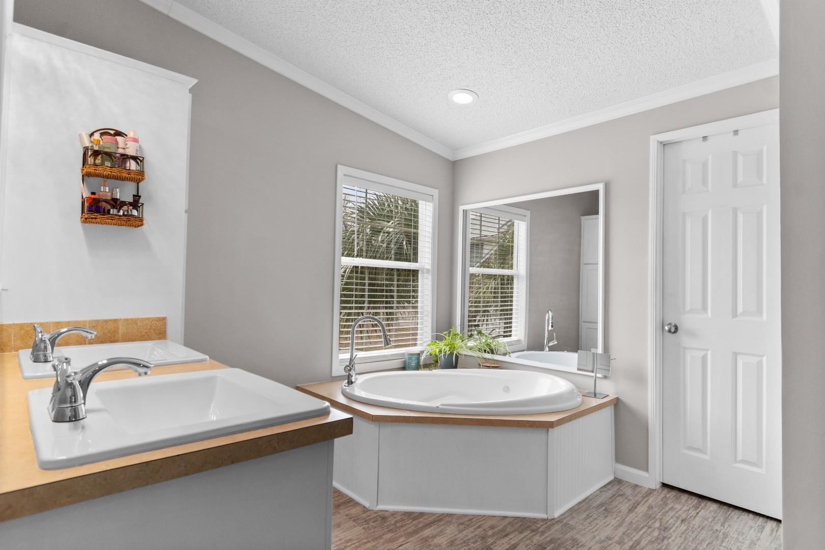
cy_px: 275
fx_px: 435
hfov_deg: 86.9
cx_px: 412
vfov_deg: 64.6
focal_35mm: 19
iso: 100
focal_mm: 13
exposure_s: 1/50
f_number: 4.8
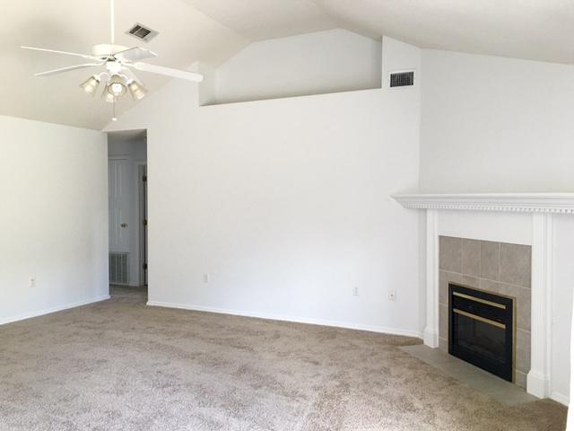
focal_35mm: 29
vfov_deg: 48.2
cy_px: 216
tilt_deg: -1.3
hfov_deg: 61.7
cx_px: 287
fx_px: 481
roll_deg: +0.1
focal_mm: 4.15
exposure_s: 1/30
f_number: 2.2
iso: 40
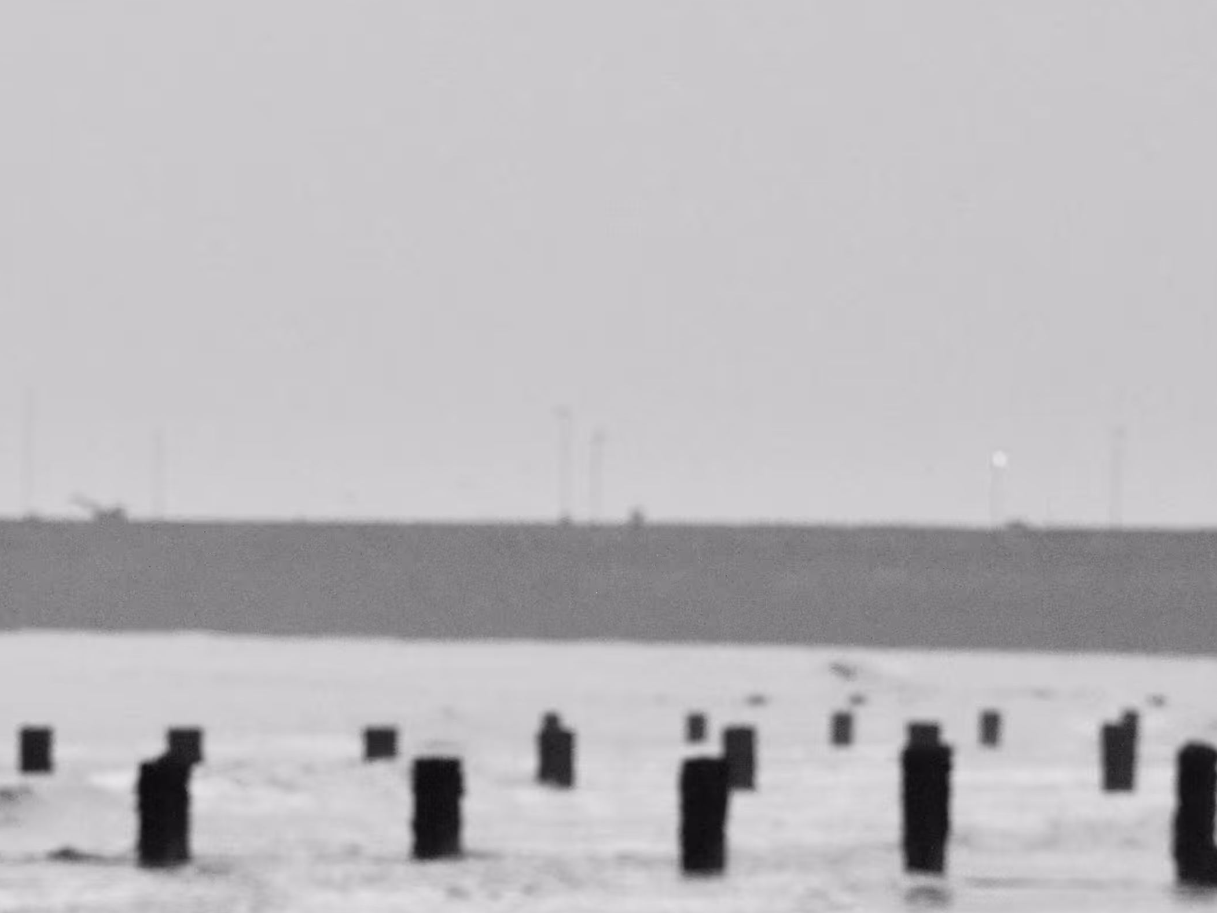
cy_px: 580
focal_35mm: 404
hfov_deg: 4.9
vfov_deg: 3.7
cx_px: 346
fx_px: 14203
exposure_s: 1/1250
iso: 900
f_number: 4.5
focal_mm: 98
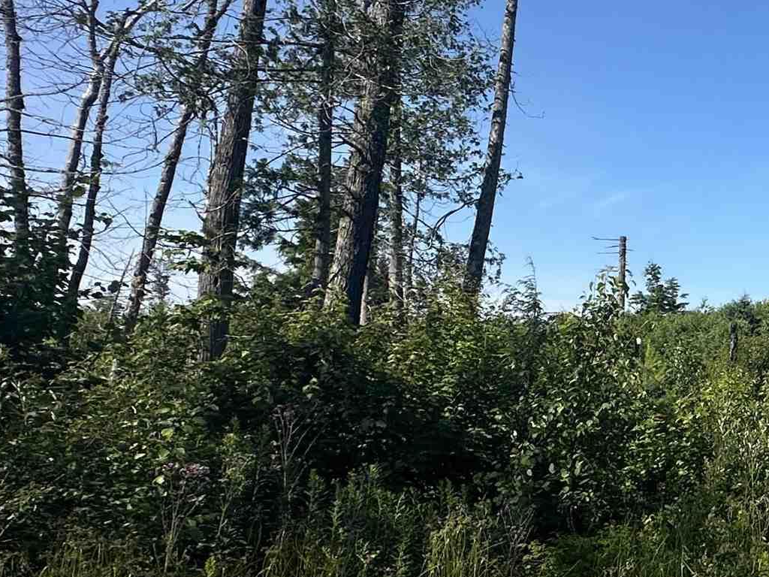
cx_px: 1063
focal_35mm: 42
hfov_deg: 31.2
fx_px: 933
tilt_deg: +4.8
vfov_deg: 34.3
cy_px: 324
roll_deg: -1.2
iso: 50
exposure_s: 1/1642
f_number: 2.2
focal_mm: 2.22
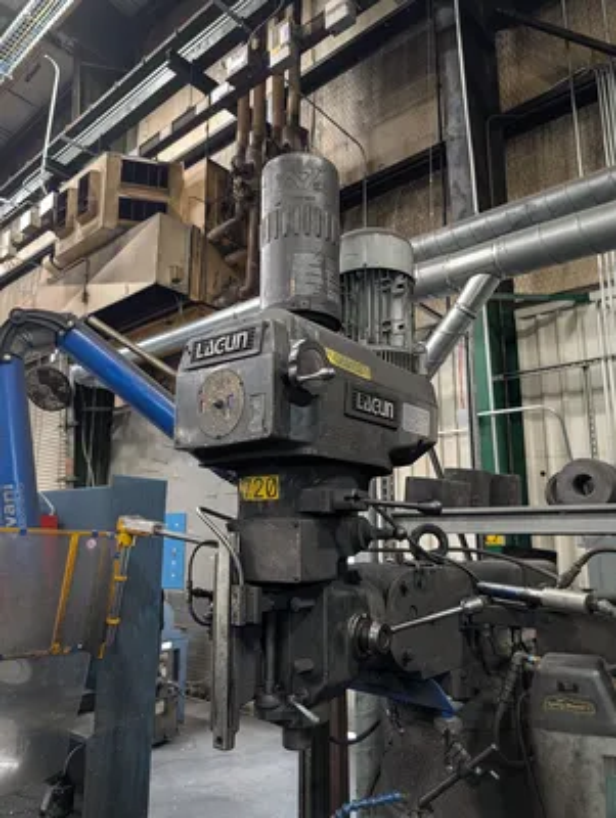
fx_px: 568
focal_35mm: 24
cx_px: 308
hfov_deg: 56.9
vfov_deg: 71.5
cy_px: 409
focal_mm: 6.9
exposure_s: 1/120
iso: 488
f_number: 1.68
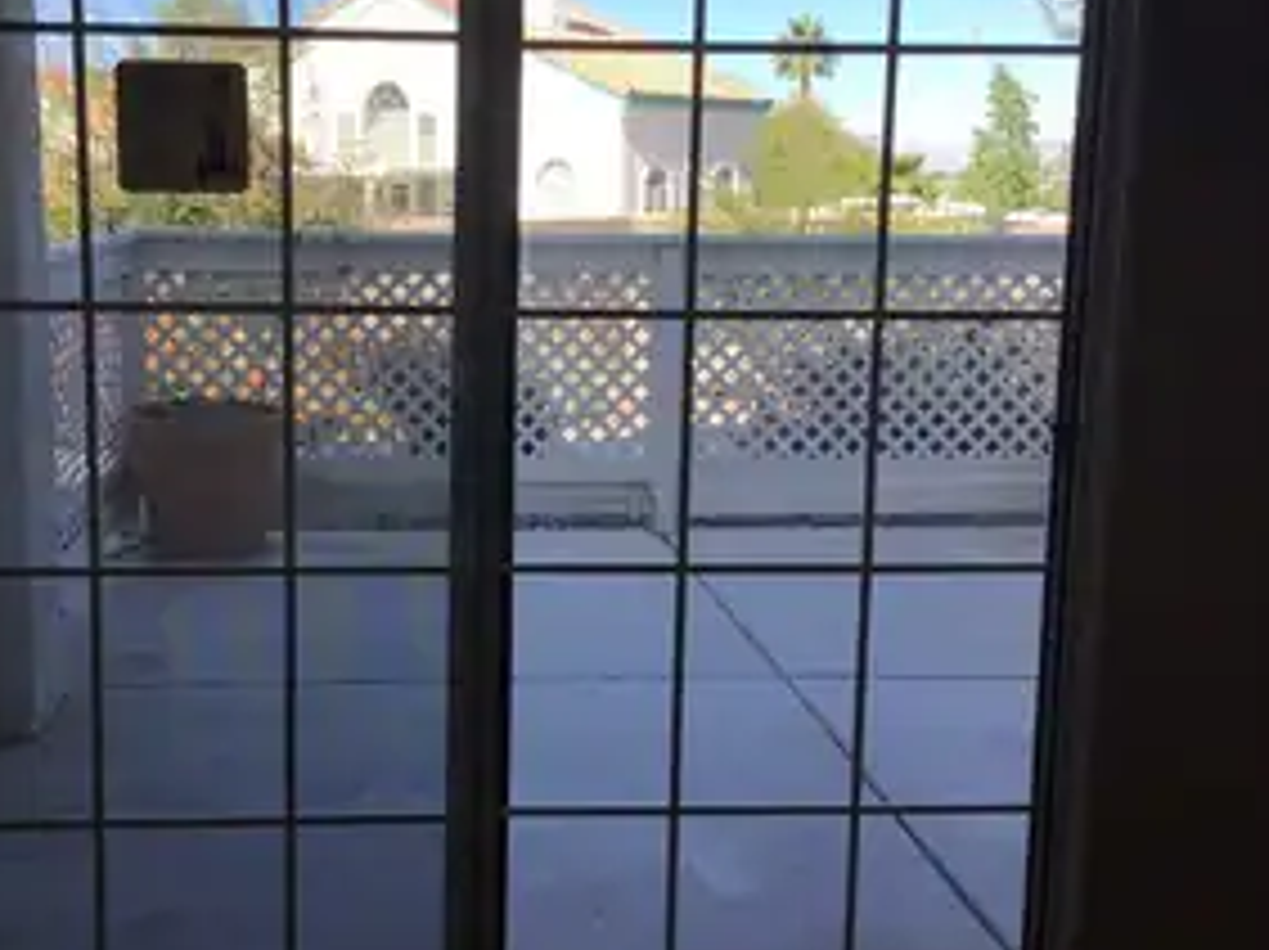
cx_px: 500
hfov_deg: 42.7
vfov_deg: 32.8
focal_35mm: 44
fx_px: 1612
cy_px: 414
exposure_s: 1/550
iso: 25
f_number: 2.4
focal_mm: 3.3
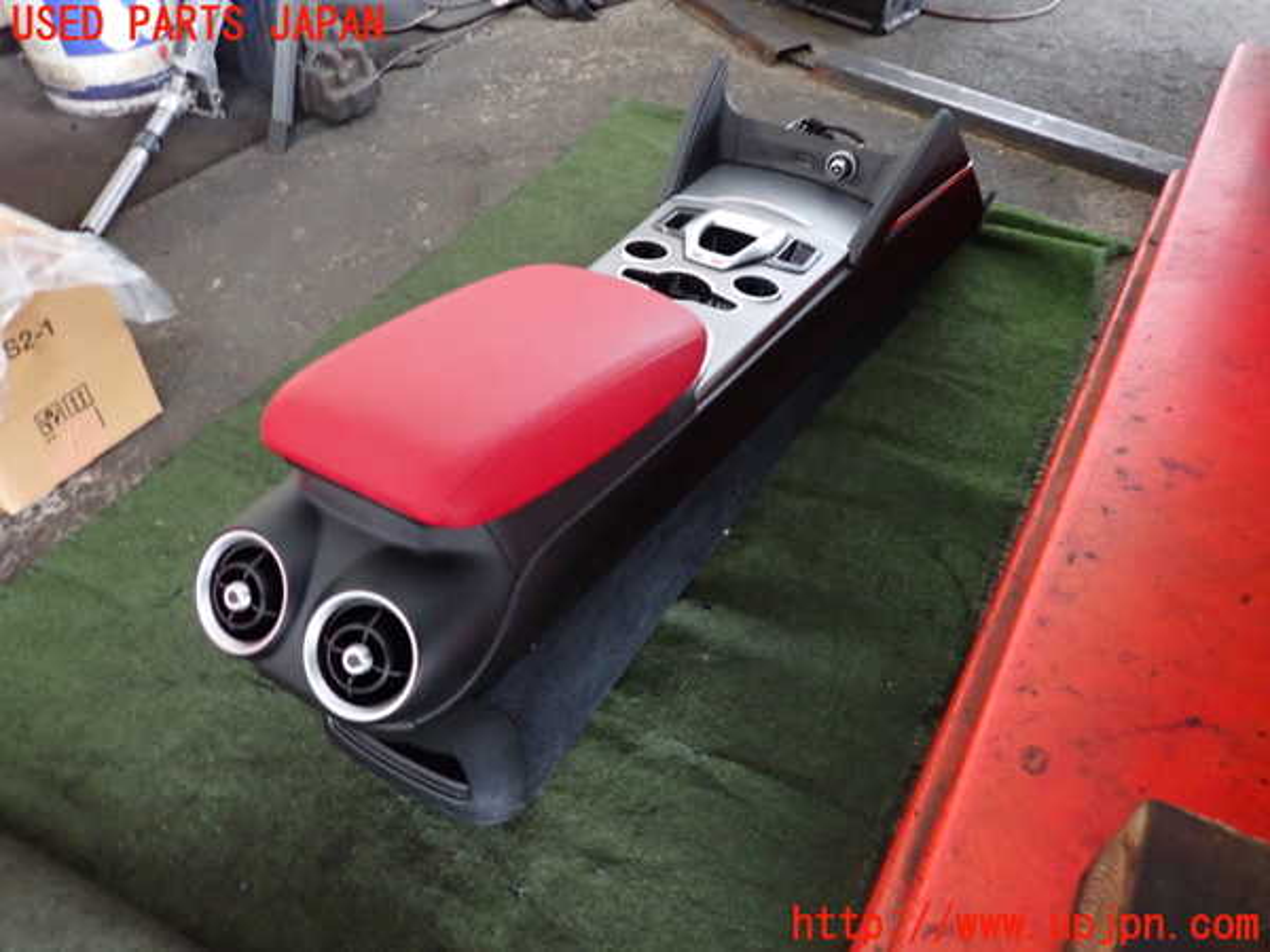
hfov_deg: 69.4
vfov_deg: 54.9
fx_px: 917
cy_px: 476
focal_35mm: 25
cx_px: 635
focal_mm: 4.5
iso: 800
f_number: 2
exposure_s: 1/15
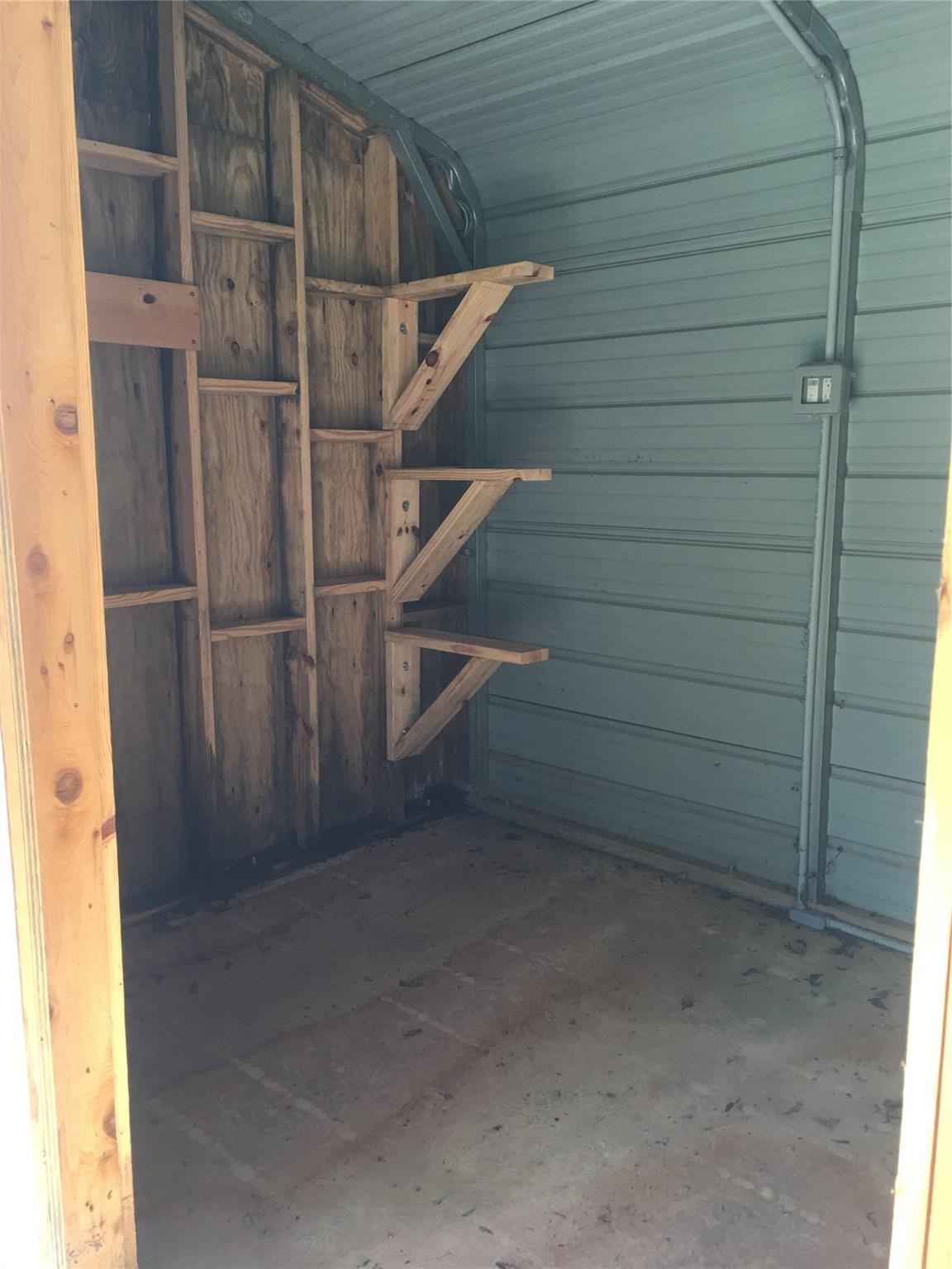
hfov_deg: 48.2
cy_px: 634
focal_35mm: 29
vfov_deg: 61.7
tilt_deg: -9.3
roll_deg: -0.9
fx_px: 1063
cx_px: 476
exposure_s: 1/30
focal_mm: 4.15
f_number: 2.2
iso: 32
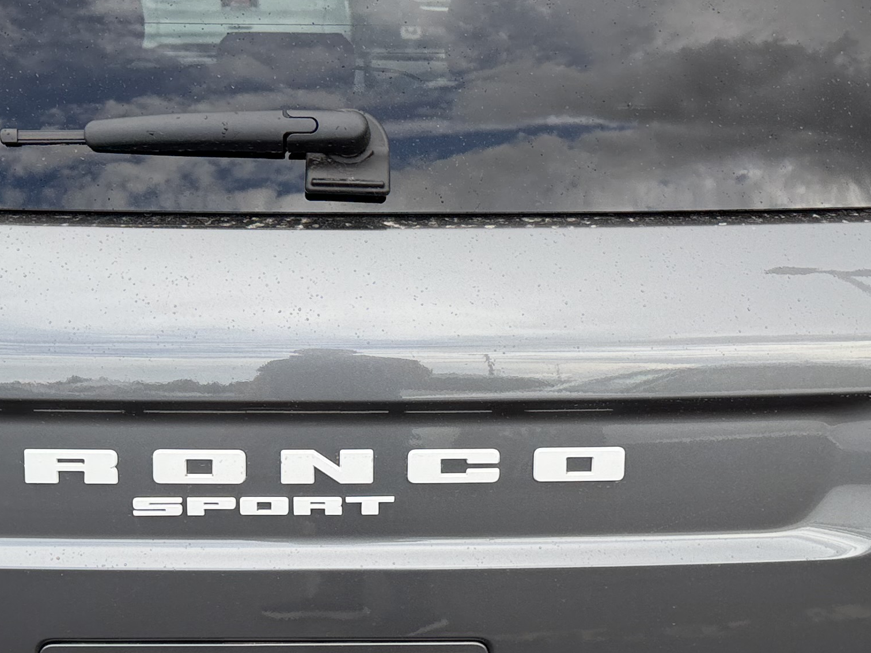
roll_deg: -2.6
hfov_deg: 30.2
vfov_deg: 22.9
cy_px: 368
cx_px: 335
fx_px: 1610
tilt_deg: -14.8
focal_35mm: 64
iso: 100
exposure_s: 1/1230
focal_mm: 6.76
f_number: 1.78
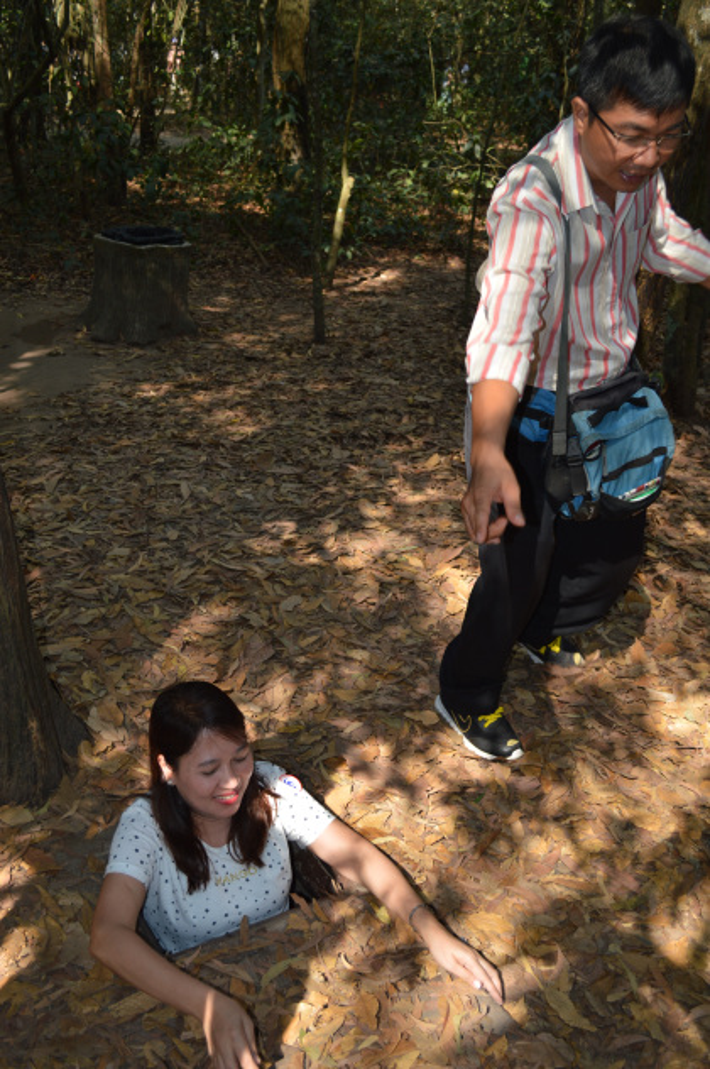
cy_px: 534
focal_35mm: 33
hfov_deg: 39.9
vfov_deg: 57.3
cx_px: 355
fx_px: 978
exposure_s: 1/125
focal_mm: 22
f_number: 4
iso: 100
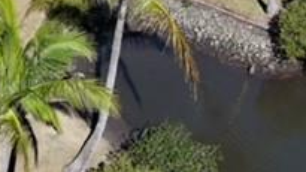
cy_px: -6
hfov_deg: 20.1
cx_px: -118
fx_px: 770
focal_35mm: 95
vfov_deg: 12.5
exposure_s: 1/155
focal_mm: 10.57
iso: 100
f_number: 2.8
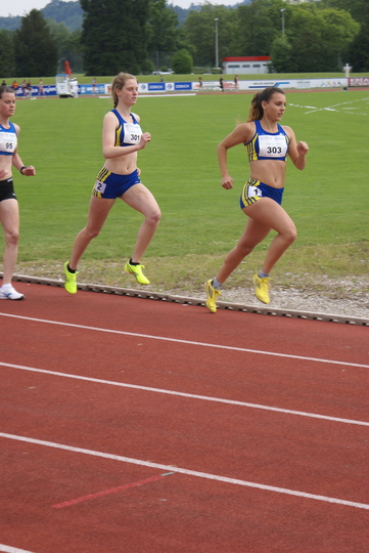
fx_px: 1611
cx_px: 184
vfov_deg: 19.4
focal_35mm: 105
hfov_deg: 13.1
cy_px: 276
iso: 100
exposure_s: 1/250
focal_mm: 70
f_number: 6.3
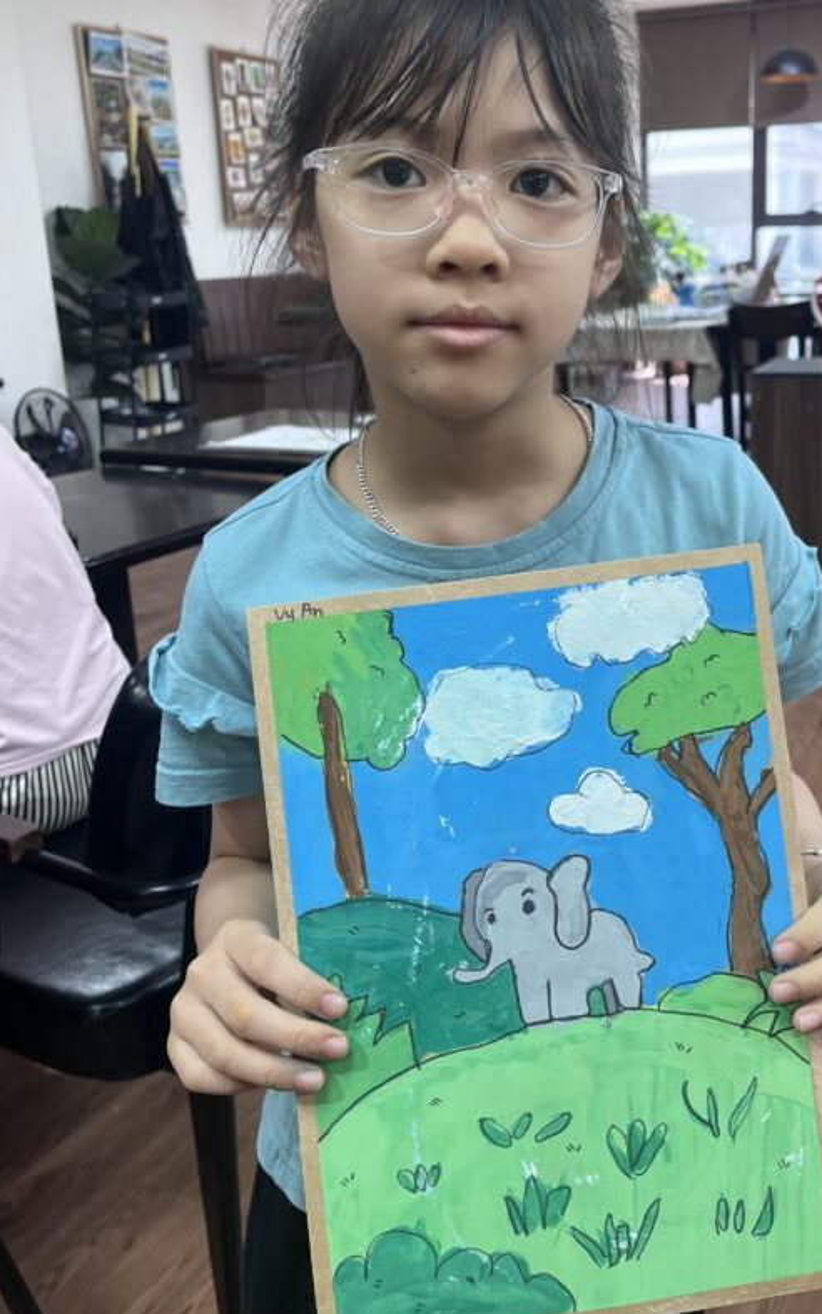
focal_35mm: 35
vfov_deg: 55.2
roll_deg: +2.2
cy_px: 581
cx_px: 571
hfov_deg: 35.8
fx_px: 1254
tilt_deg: -15.0
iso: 100
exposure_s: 1/100
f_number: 1.6
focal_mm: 5.1
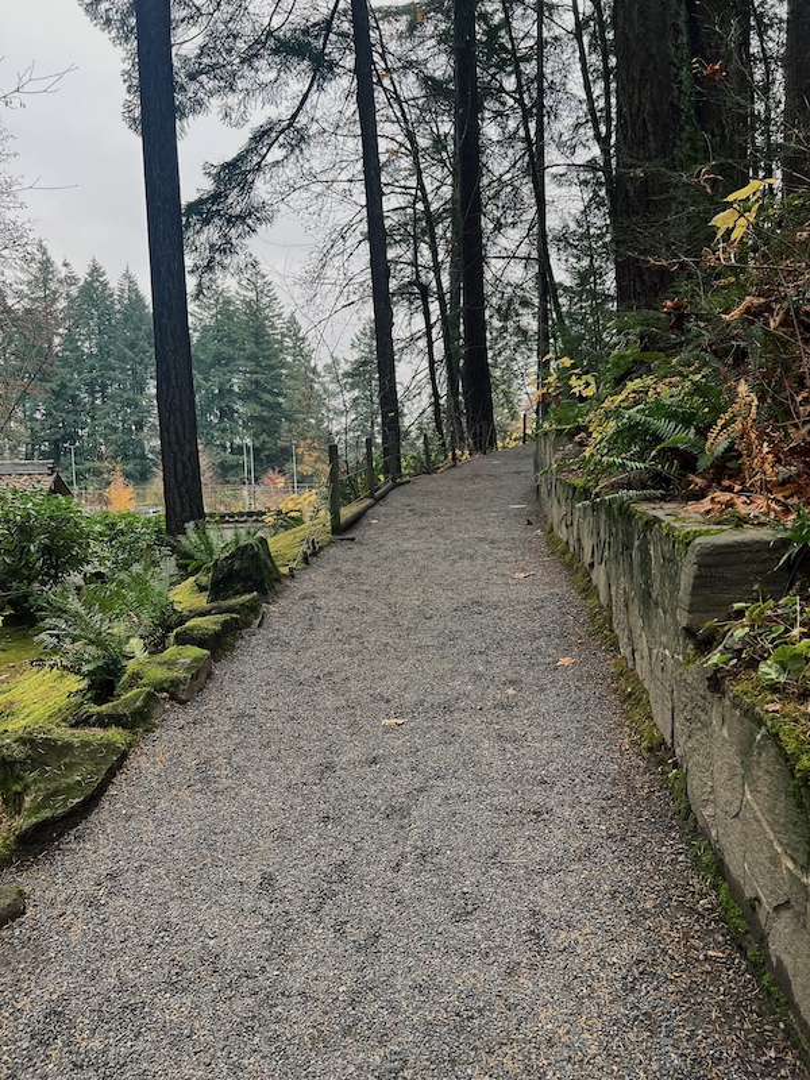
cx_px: 405
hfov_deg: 53.1
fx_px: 811
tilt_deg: -5.4
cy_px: 540
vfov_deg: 67.3
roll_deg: +1.3
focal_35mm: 26
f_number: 1.5
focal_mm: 5.7
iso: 64
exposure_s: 1/121
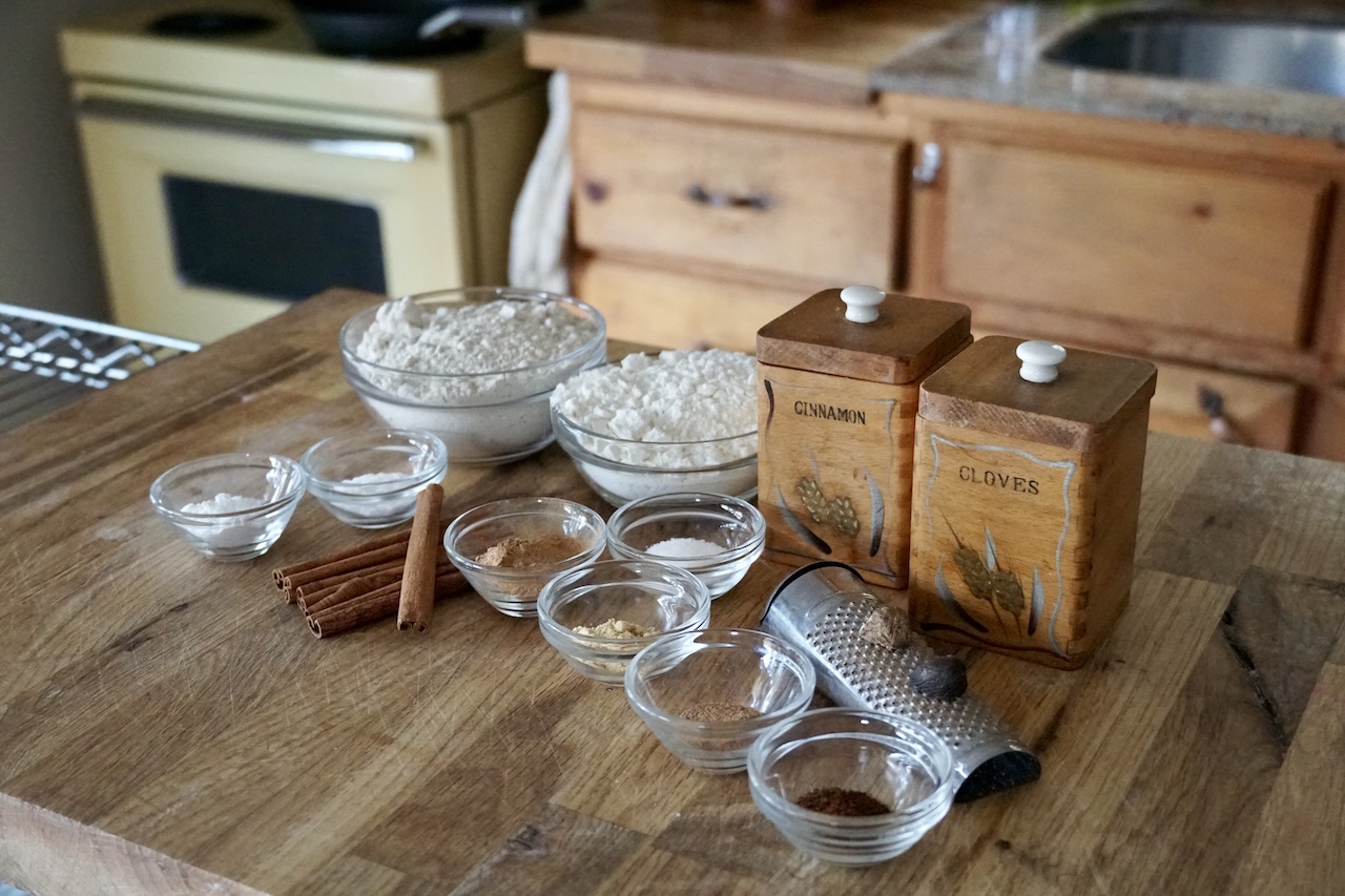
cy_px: 448
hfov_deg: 42.3
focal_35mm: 46
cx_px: 672
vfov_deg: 28.9
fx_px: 1737
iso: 6400
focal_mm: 31
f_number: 4.5
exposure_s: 1/160
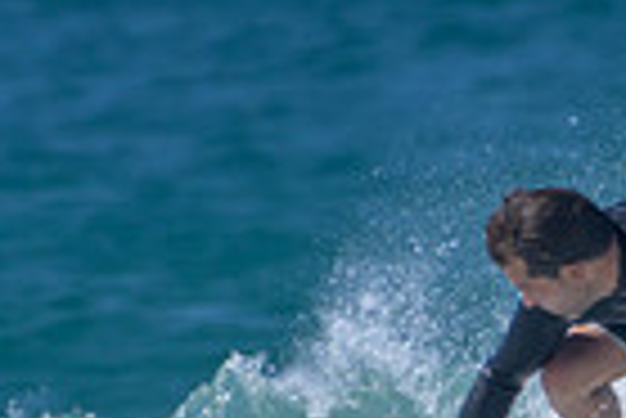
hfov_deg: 0.5
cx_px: 716
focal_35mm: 3760
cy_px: 564
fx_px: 65450
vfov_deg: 0.4
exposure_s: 1/2000
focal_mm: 900
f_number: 11
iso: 640
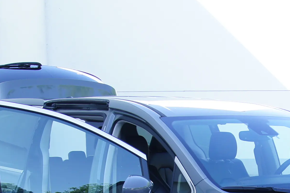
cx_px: 214
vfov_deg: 14.9
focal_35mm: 86
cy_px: 276
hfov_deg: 23.4
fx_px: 692
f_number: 8
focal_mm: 18
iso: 100
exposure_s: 1/40
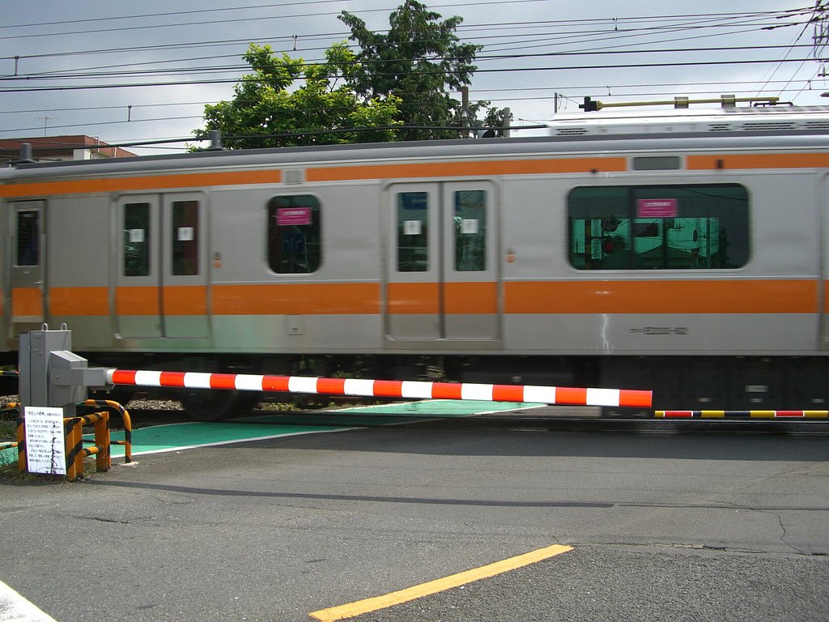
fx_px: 910
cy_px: 311
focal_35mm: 38
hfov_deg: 49.0
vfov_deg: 37.7
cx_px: 414
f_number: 5.6
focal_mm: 7.9
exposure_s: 1/250
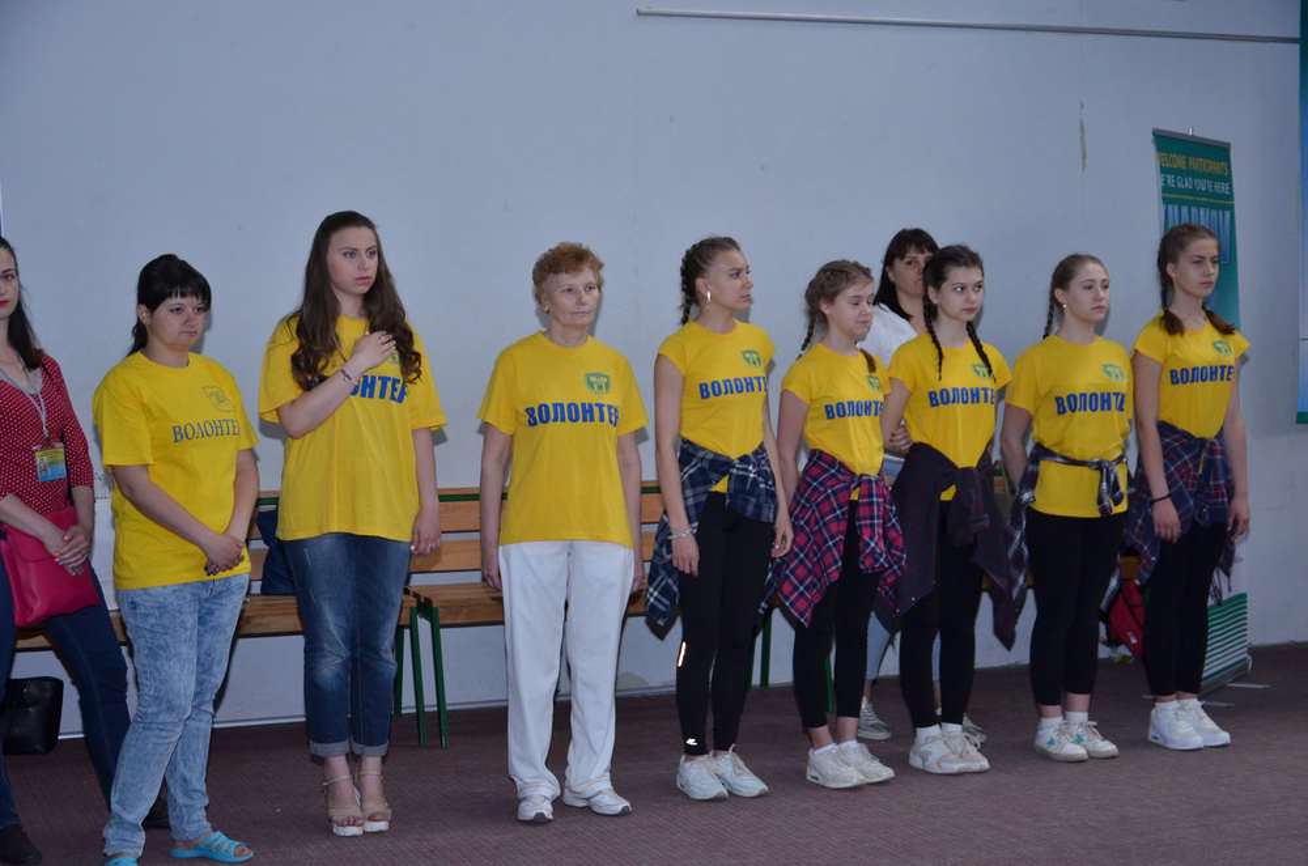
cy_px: 433
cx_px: 654
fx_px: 2175
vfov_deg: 22.5
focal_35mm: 60
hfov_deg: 33.5
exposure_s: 1/250
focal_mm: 40
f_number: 4.5
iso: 800
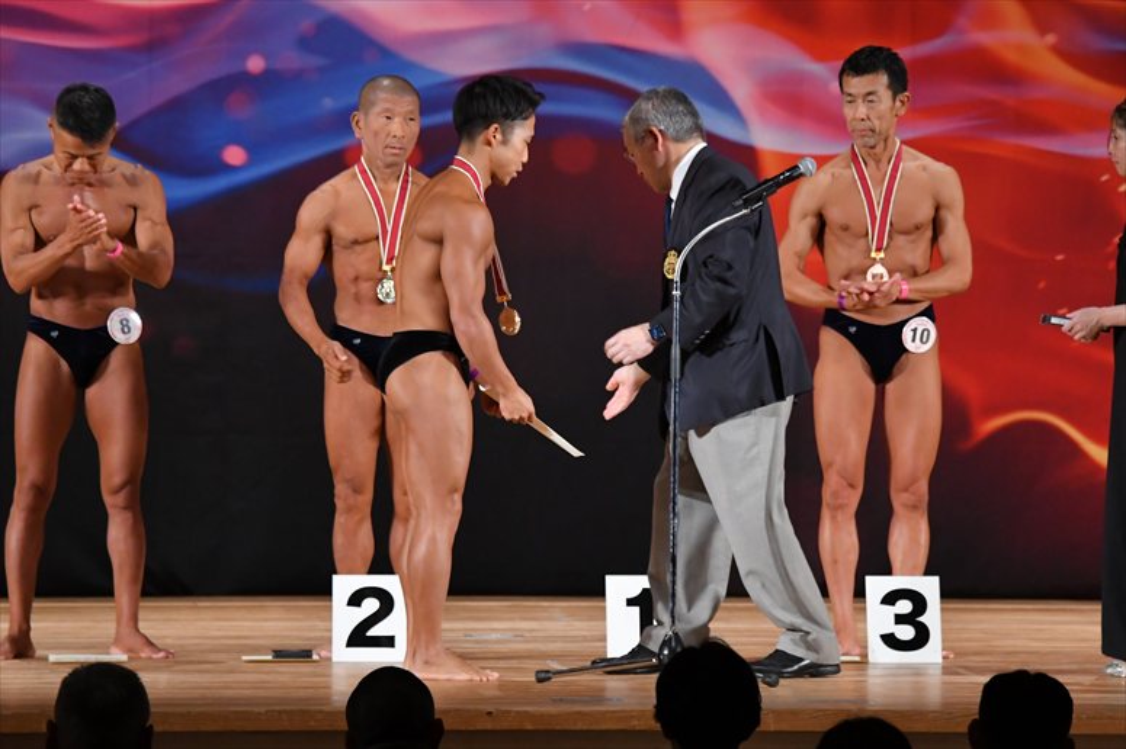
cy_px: 374
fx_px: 7034
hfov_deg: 9.2
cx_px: 563
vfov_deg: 6.1
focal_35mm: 225
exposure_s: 1/400
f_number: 5.6
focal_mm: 150
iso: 3200
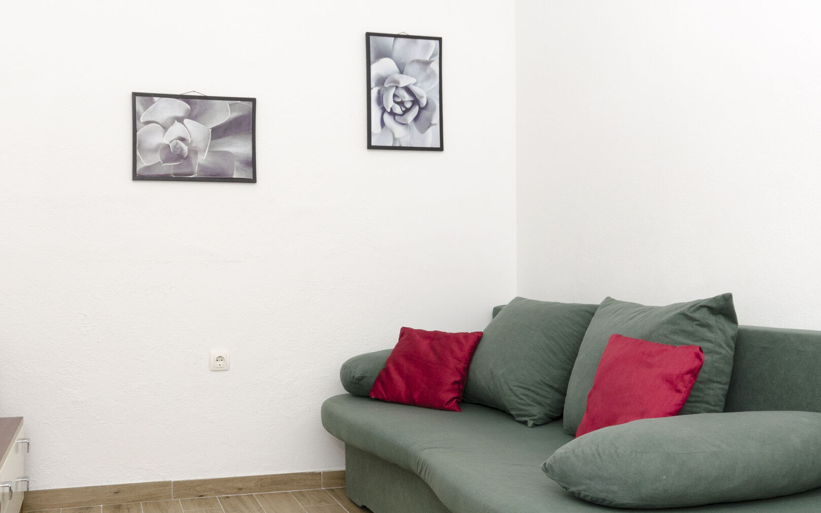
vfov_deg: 34.4
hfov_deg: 52.2
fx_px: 828
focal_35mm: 37
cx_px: 313
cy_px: 268
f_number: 8
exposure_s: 1/200
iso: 250
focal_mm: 14
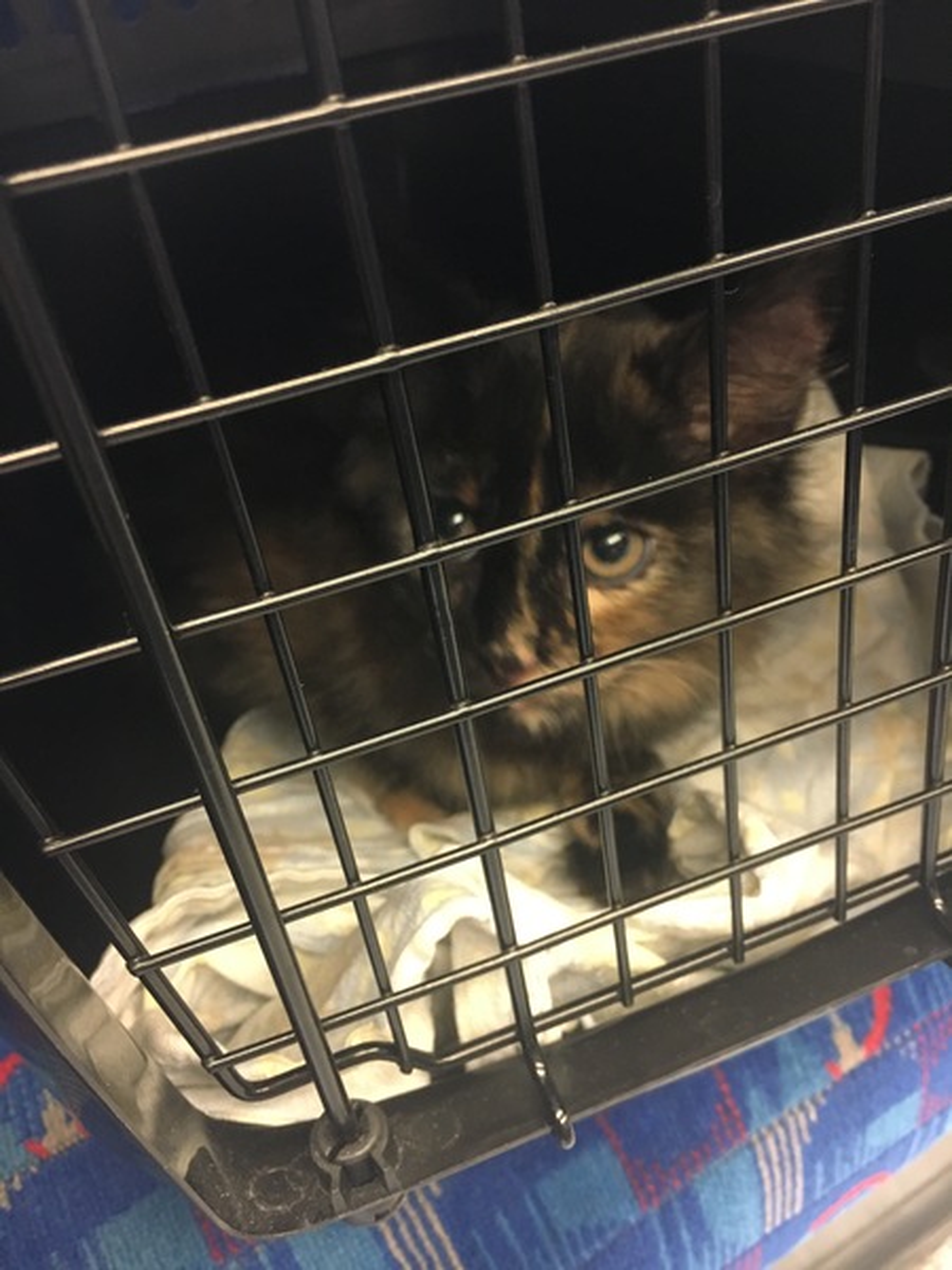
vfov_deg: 61.7
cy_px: 635
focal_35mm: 29
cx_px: 476
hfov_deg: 48.2
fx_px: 1063
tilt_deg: -40.0
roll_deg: +7.3
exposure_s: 1/20
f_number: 2.2
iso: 200
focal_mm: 4.15
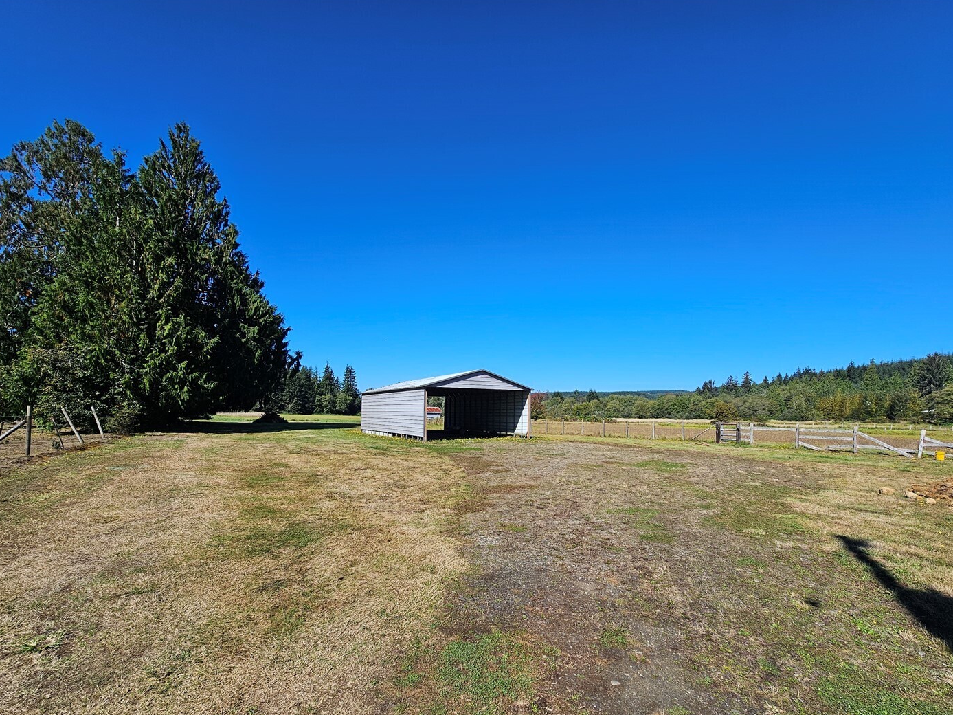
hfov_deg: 98.2
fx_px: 413
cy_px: 407
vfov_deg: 81.3
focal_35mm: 15
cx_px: 486
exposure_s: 1/2607
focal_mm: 2.2
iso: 50
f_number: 2.2
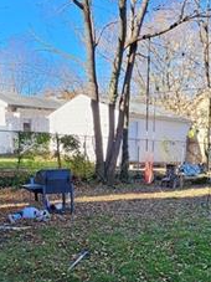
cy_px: 201
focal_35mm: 44
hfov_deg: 31.8
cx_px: 174
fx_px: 358
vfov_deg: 42.0
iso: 50
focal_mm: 2.2
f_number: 2.2
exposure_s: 1/416
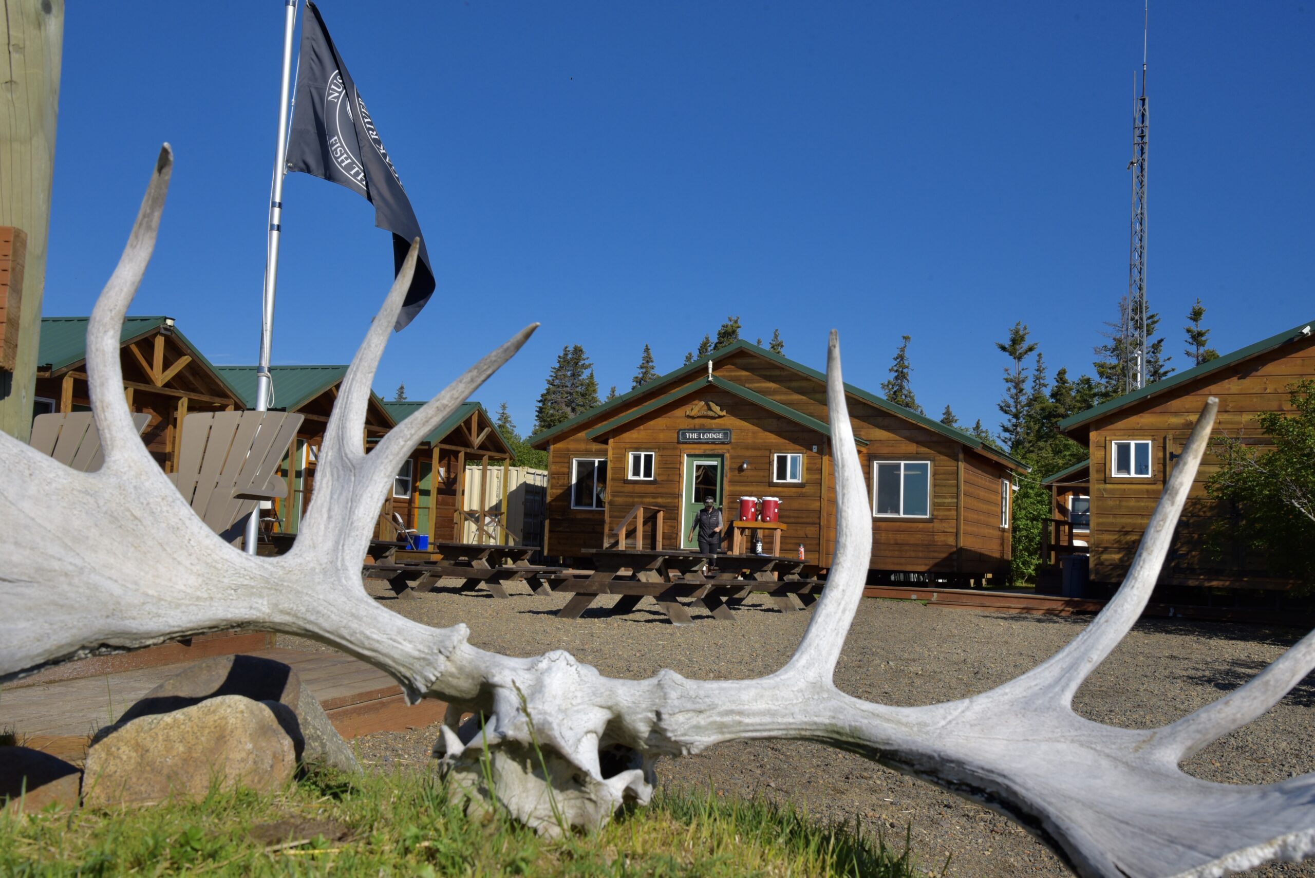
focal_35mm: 38
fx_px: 1389
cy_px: 439
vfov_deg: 35.1
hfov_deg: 50.7
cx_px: 658
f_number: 14
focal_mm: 38
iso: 800
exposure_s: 1/1000
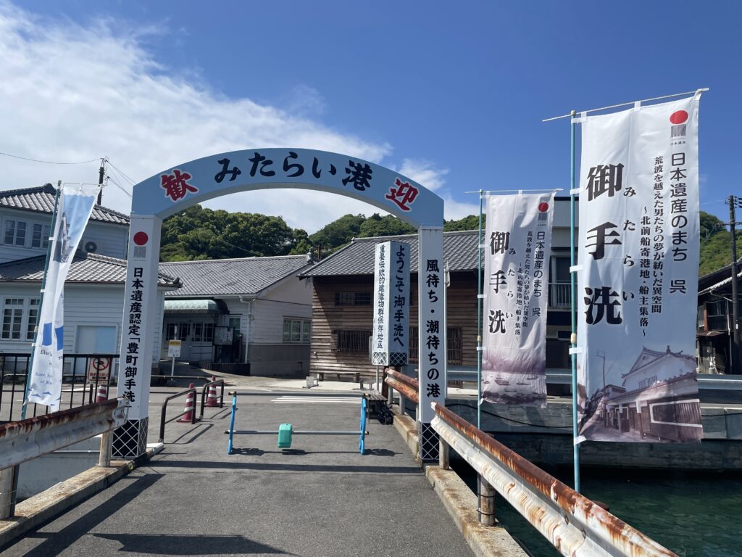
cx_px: 371
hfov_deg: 67.3
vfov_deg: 53.1
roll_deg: +0.6
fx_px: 557
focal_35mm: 26
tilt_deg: +4.7
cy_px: 278
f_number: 1.6
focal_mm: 4.2
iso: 32
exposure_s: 1/5051
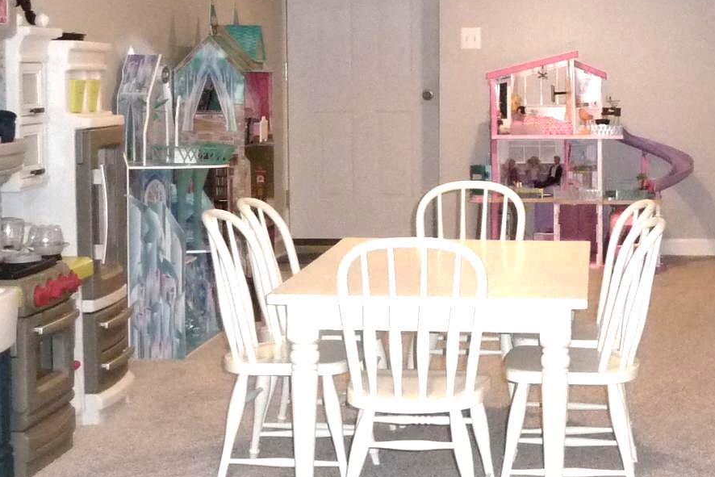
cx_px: 617
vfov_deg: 17.7
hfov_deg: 25.6
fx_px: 1529
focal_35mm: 77
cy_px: 177
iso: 400
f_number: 3.3
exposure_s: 1/30
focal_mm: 4.7
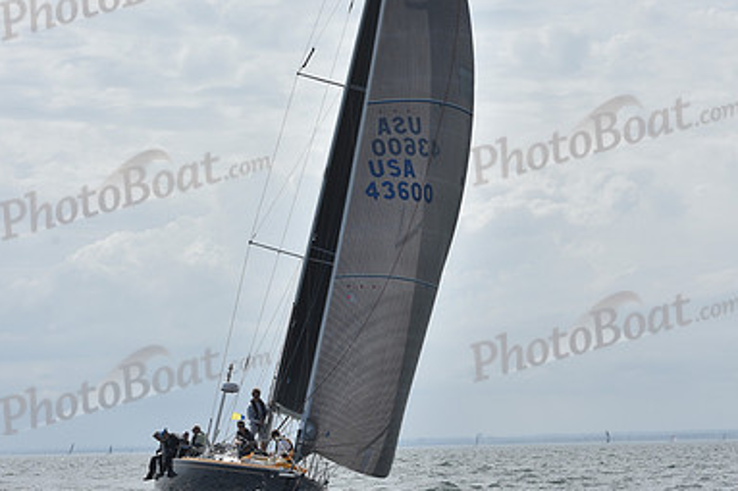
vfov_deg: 12.8
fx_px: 2172
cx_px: 371
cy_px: 64
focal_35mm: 106
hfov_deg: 19.3
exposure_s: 1/1250
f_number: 8
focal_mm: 70
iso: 200
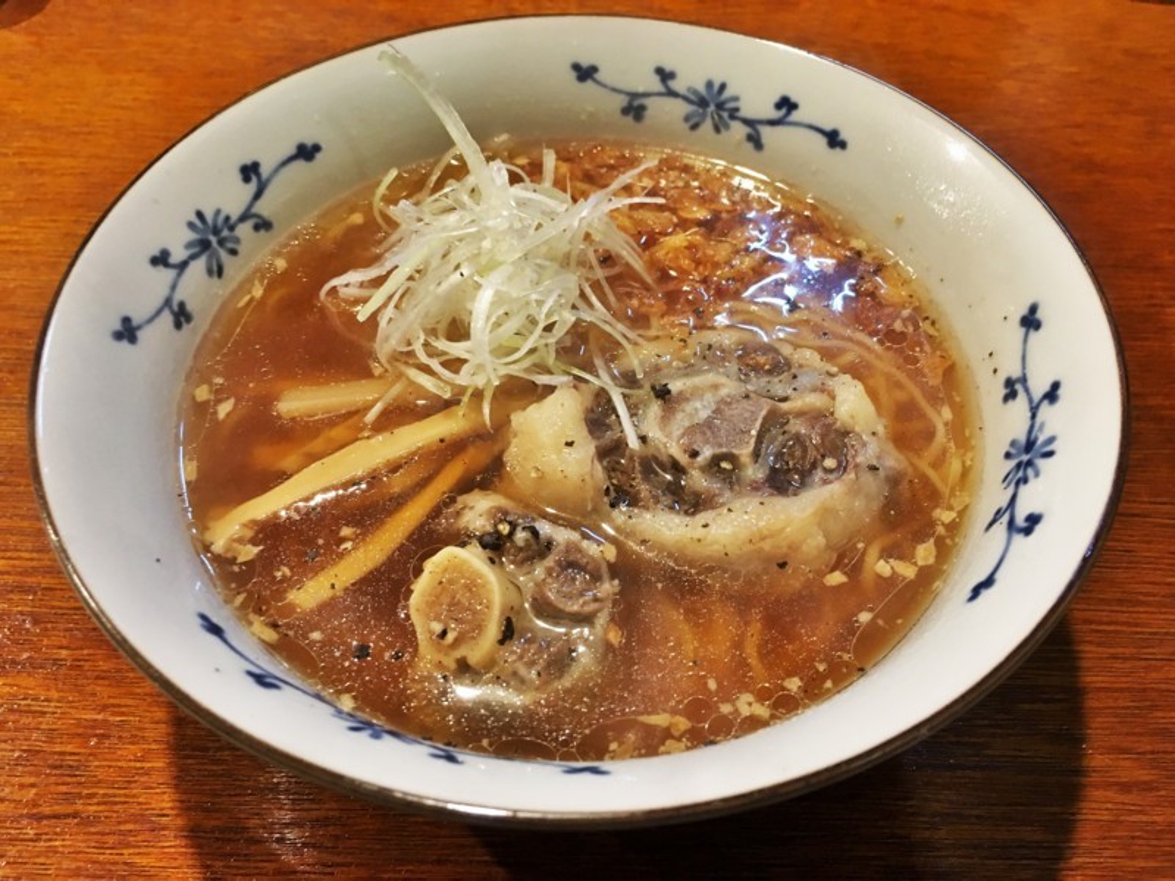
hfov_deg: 61.7
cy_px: 440
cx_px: 588
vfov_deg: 48.2
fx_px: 984
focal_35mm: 29
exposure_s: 1/10
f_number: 2.2
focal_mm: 4.15
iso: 80
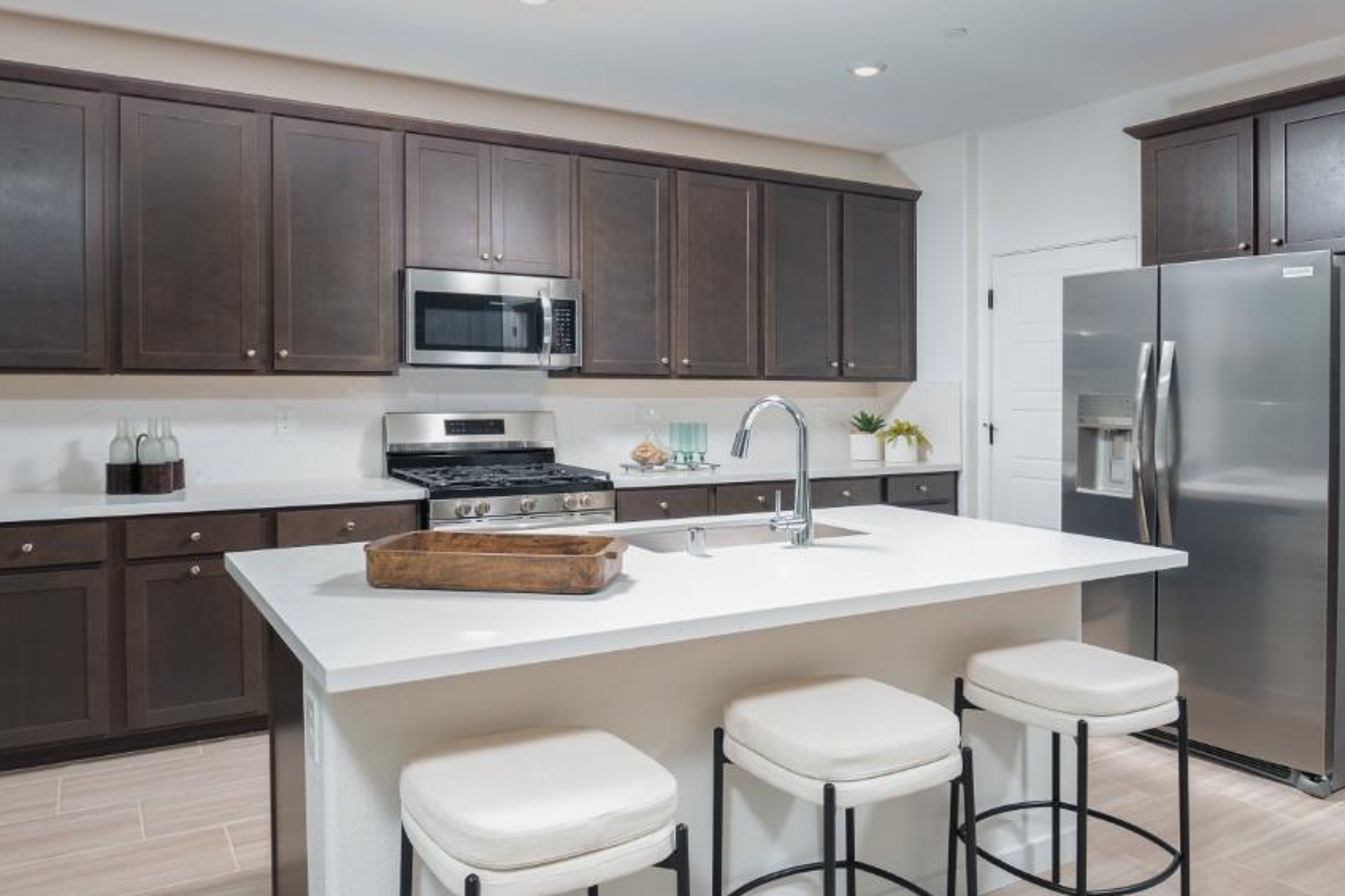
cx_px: 679
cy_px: 576
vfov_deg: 54.3
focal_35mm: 23
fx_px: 859
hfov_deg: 76.1
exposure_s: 1/160
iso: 200
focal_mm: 13
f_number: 9
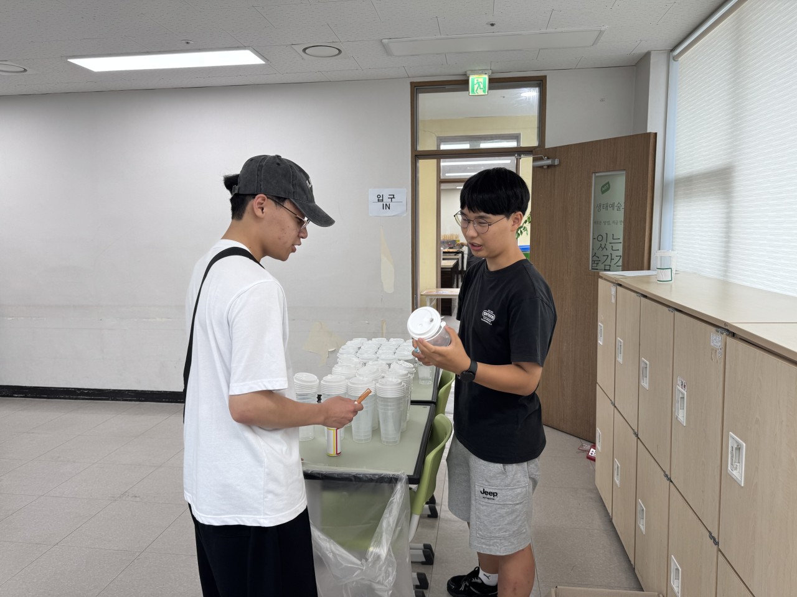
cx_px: 398
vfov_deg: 56.8
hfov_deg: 71.6
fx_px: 553
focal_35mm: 24
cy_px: 298
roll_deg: +1.3
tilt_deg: -6.2
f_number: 1.78
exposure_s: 1/120
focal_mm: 6.76
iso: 80
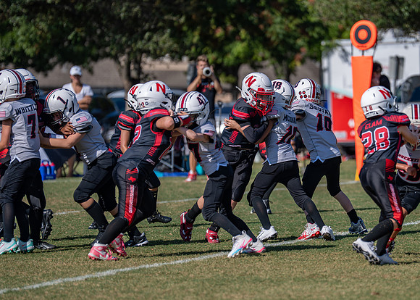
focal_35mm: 315
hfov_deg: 6.4
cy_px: 154
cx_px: 297
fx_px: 3754
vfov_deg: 4.6
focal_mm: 200
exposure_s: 1/2500
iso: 100
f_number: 2.8
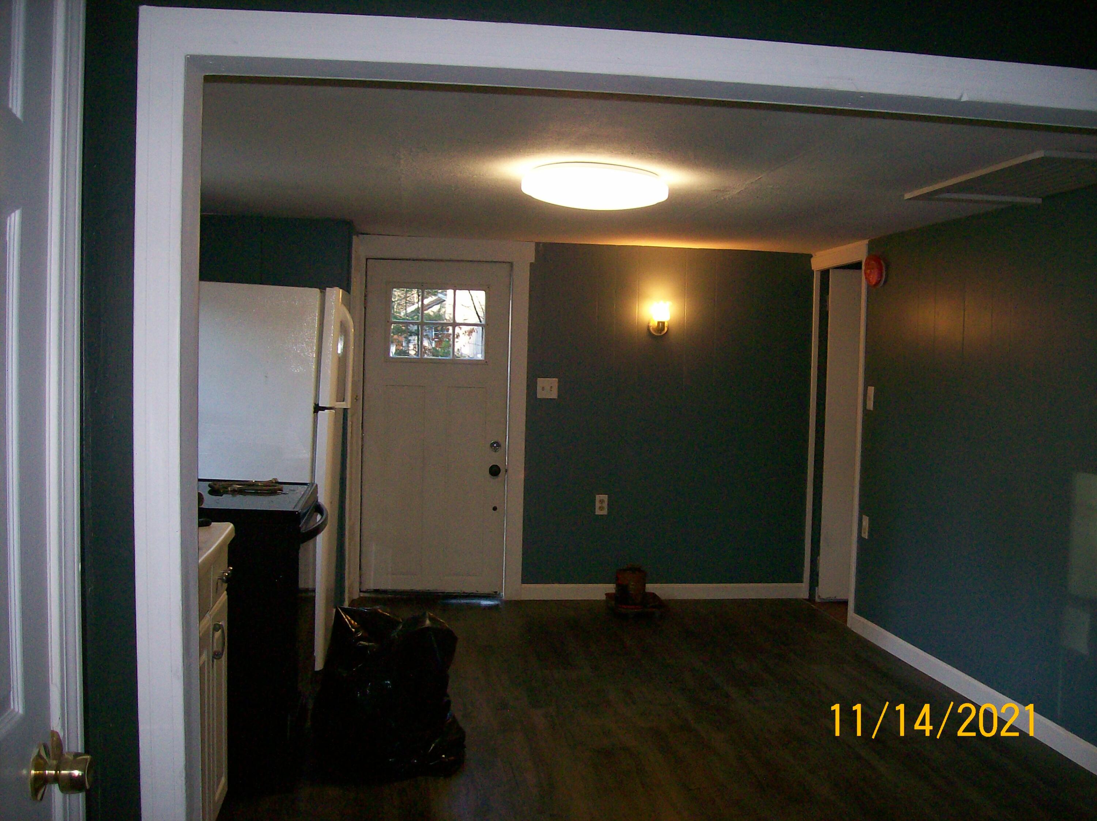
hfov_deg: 51.4
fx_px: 1140
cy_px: 410
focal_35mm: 36
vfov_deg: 39.6
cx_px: 548
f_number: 2.7
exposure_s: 1/64
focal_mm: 6
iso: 140
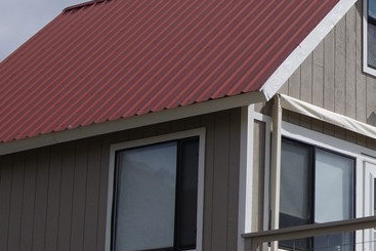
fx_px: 1296
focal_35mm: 124
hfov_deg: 16.0
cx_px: 428
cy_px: 100
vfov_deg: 11.1
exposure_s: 1/320
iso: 100
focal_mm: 28
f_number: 11
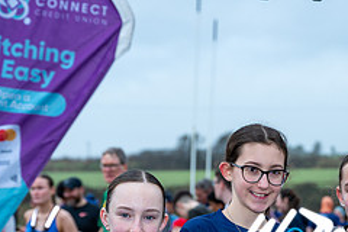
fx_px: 1518
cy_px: 269
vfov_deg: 8.7
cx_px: 294
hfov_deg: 13.0
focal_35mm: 157
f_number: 4
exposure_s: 1/200
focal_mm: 65
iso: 100
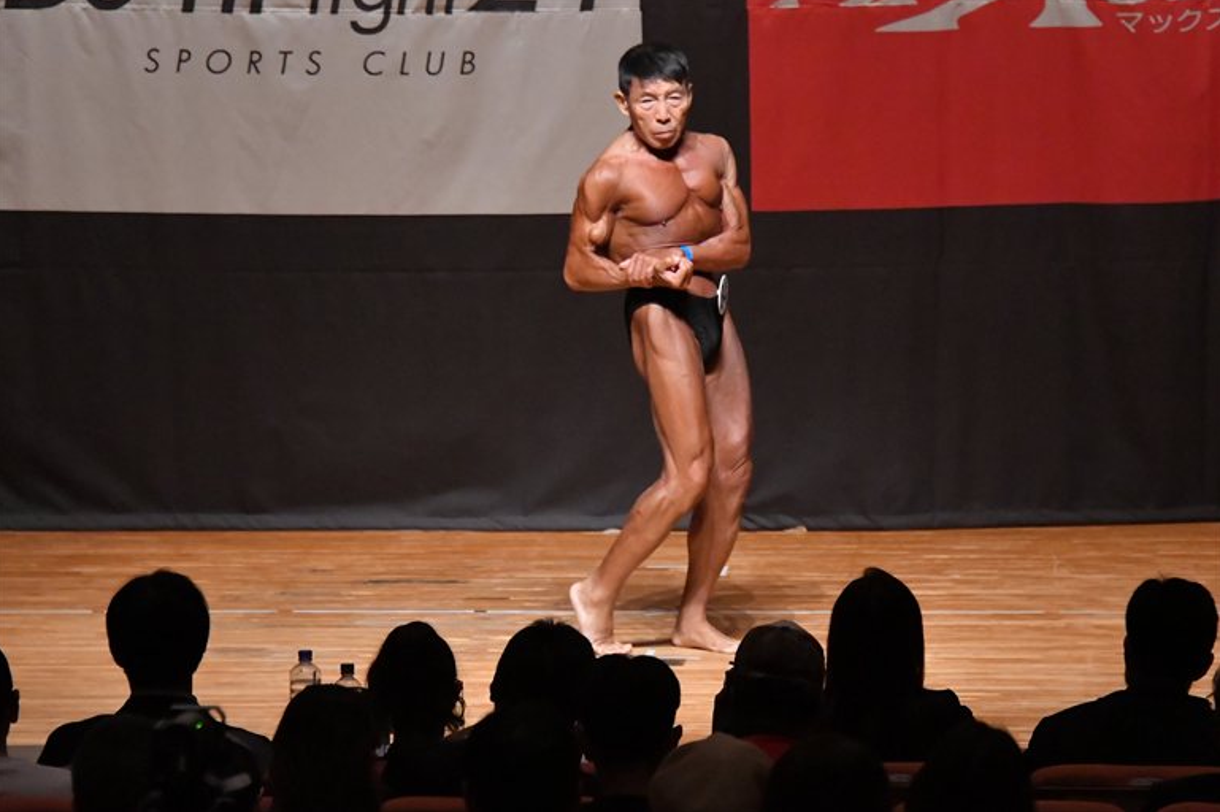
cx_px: 610
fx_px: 8705
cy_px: 404
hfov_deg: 8.0
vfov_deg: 5.3
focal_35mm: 257
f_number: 5.6
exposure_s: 1/400
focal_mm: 170
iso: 10000
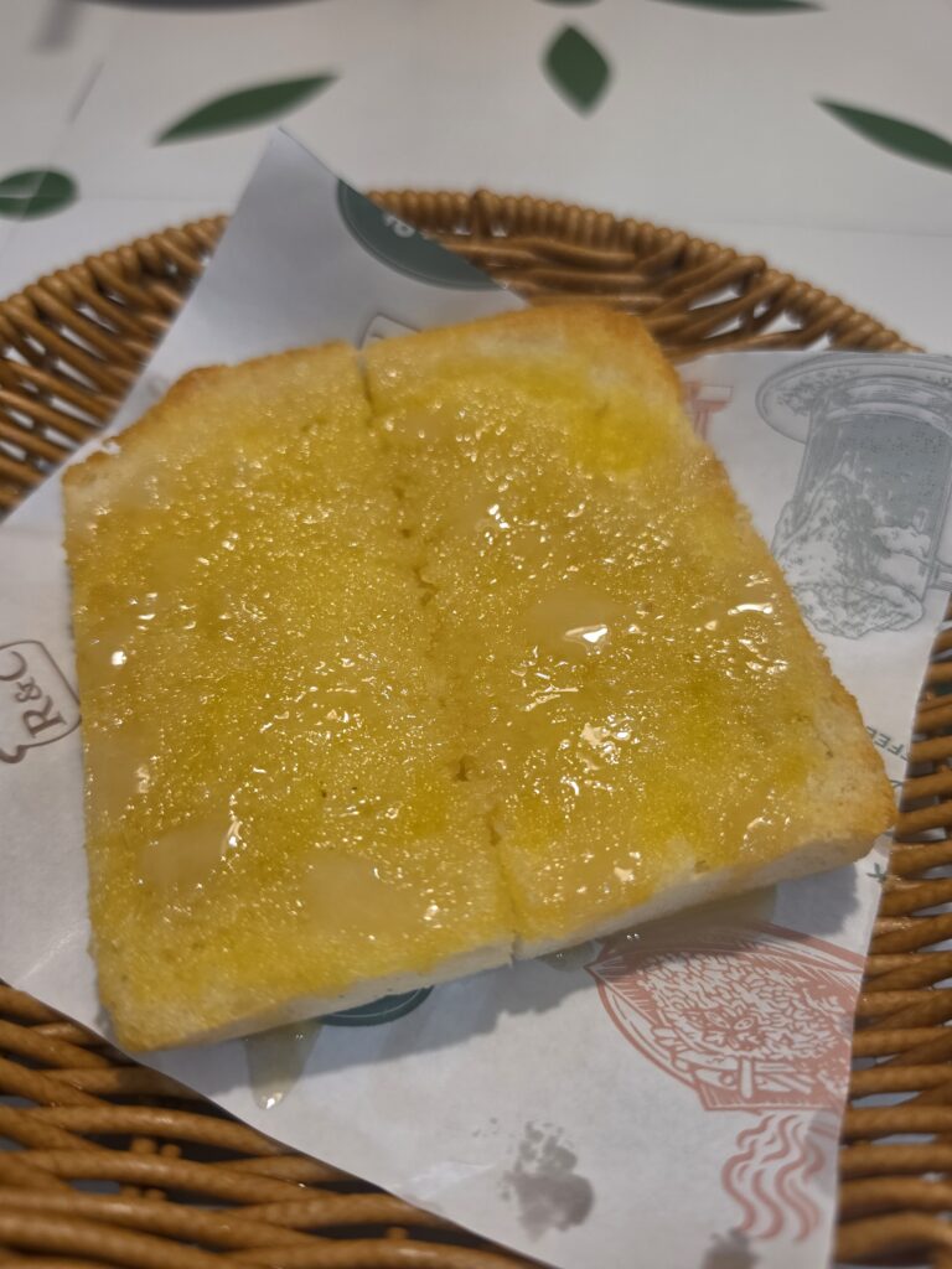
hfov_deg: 58.9
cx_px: 476
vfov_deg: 73.9
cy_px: 634
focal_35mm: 23
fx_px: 843
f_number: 1.4
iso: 100
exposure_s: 1/100
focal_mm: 6.5
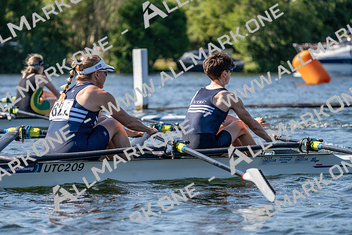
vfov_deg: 6.9
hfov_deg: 10.3
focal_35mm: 200
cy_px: 118
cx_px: 176
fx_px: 1956
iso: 320
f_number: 5.6
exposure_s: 1/1600
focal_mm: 200
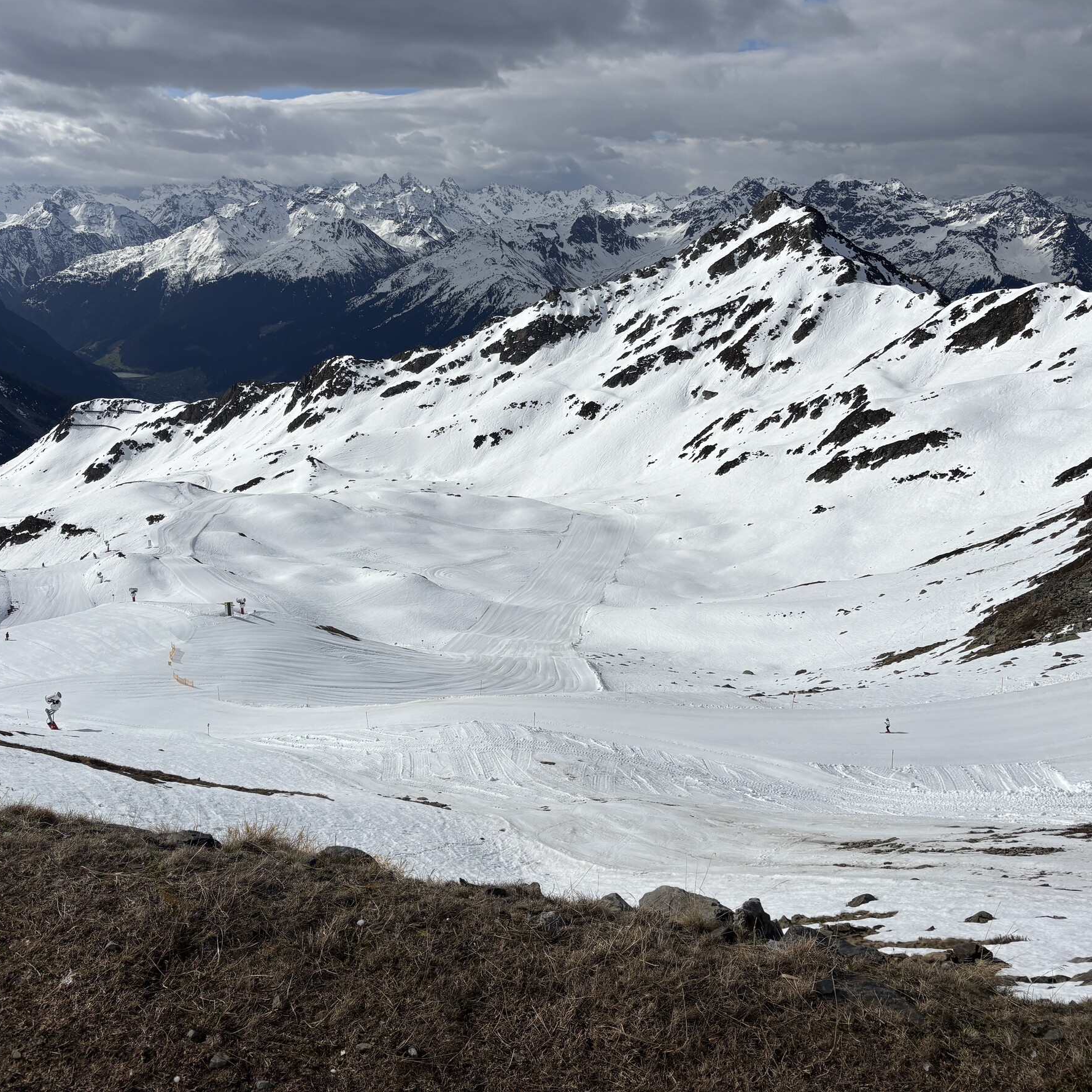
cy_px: 540
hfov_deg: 52.3
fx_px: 1106
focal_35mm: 31
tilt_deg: -17.3
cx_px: 463
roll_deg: +0.9
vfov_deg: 52.5
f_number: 1.6
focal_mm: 5.96
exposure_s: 1/13889
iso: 50
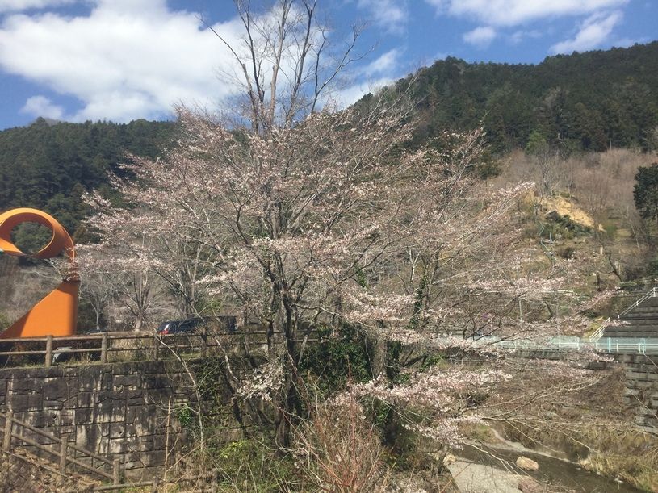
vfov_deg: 45.4
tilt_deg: +7.1
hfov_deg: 58.4
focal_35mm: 31
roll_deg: -0.9
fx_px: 589
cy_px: 246
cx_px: 329
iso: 25
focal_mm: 3.3
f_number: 2.4
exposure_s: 1/1217
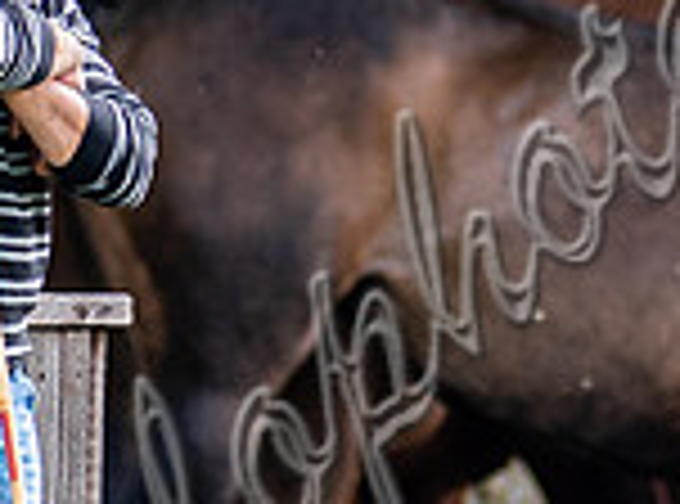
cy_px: 232
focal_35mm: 2586
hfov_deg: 0.8
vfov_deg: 0.6
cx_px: -6
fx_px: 50598
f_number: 3.2
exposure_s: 1/1250
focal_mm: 300
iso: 400
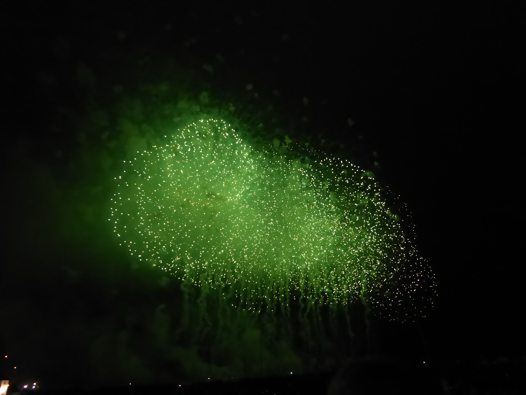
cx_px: 263
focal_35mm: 25
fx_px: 380
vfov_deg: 54.9
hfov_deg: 69.4
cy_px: 198
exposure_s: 1/100
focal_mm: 4.3
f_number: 3.3
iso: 800
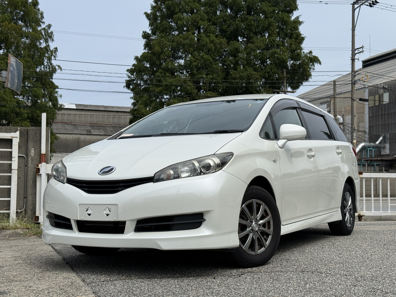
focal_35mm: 48
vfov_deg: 30.3
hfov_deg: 39.7
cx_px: 198
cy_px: 148
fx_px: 549
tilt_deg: +3.6
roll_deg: -0.5
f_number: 1.78
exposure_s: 1/9901
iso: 80
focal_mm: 6.76
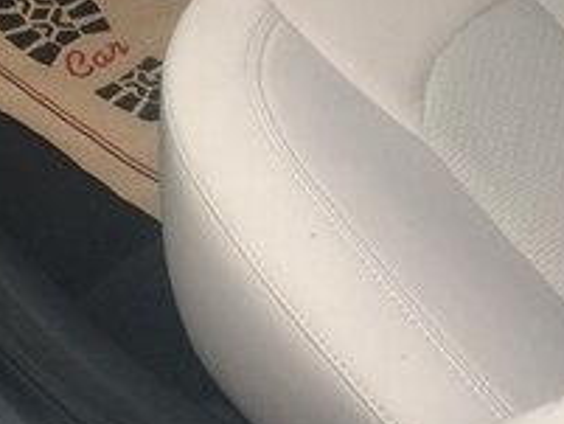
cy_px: -100
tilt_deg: -36.9
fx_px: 1549
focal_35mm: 95
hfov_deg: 20.2
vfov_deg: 15.0
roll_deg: -1.5
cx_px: 48
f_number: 2.2
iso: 100
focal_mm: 4.15
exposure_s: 1/33
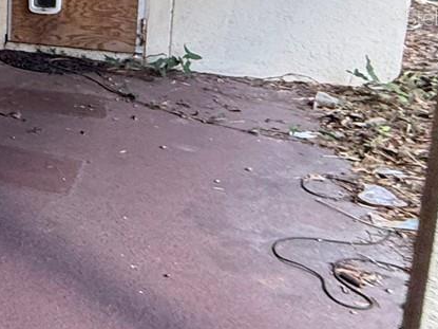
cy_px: 17
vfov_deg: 25.9
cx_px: -340
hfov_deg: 22.3
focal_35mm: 54
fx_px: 683
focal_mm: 2.22
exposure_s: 1/99
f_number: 2.2
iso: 200
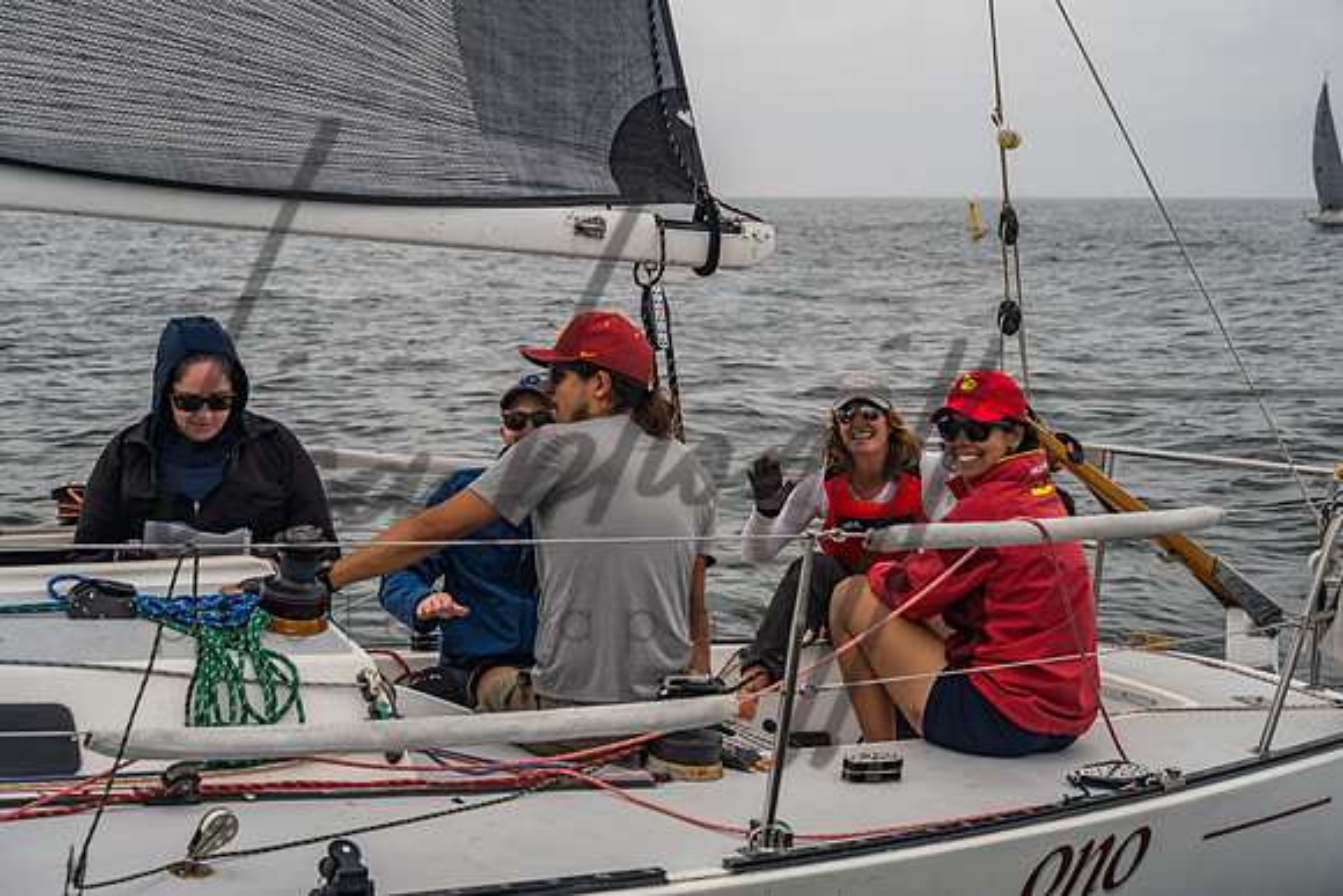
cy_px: 448
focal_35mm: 70
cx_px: 672
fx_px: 2604
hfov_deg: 28.9
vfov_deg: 19.5
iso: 500
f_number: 6.3
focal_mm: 66
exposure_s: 1/1250
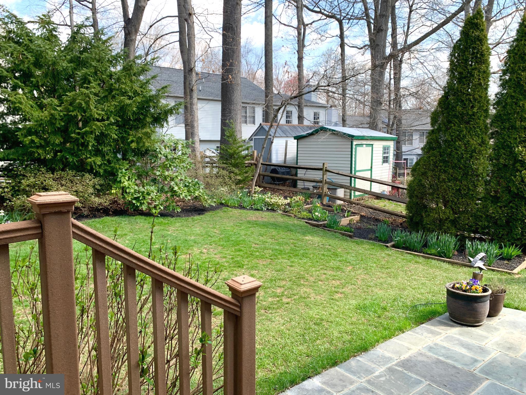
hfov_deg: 67.3
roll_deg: -1.1
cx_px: 263
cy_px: 198
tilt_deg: -7.8
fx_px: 395
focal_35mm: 26
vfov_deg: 53.1
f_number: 1.8
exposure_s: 1/381
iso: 25
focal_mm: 4.25
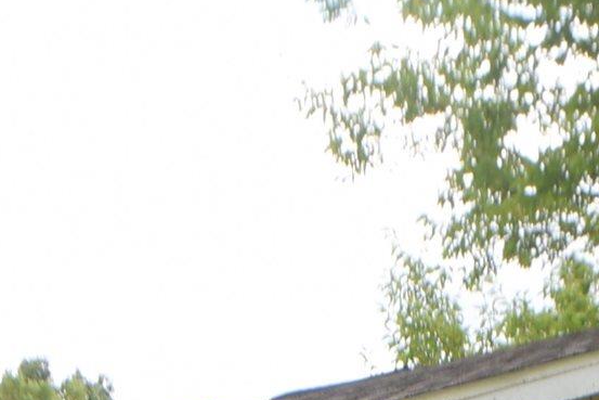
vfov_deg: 9.2
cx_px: 686
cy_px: 743
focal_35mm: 142
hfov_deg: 14.1
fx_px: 2360
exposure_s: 1/160
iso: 100
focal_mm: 17
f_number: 6.3
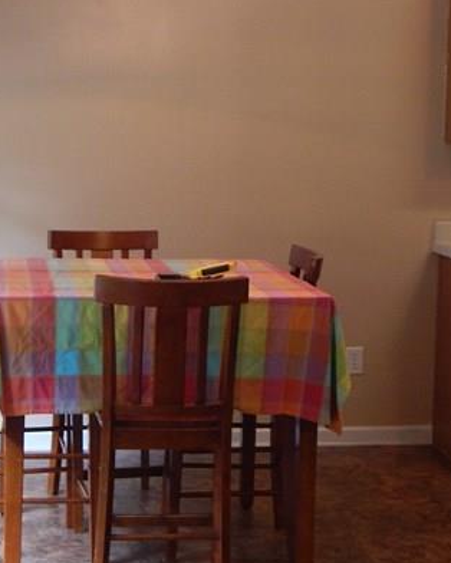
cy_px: 203
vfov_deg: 24.0
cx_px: 220
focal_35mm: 79
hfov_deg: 19.4
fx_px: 1317
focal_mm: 5.6
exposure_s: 1/30
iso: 220
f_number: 3.2
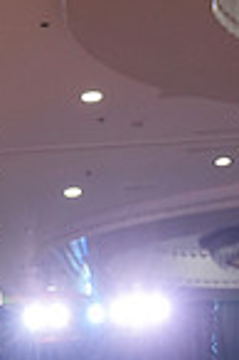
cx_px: -90
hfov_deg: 9.9
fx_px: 1347
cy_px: 565
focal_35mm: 135
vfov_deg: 14.1
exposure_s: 1/500
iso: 1600
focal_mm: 34
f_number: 4
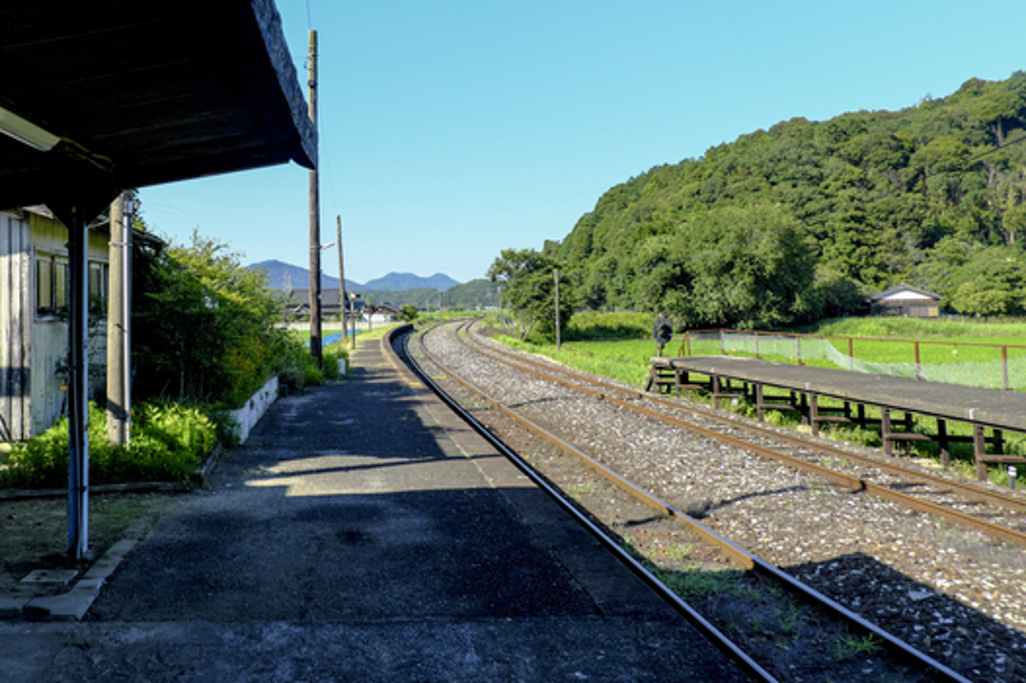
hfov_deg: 53.3
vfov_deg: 37.4
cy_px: 227
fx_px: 997
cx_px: 337
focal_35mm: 35
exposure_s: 1/1250
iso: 640
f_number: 4
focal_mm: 15
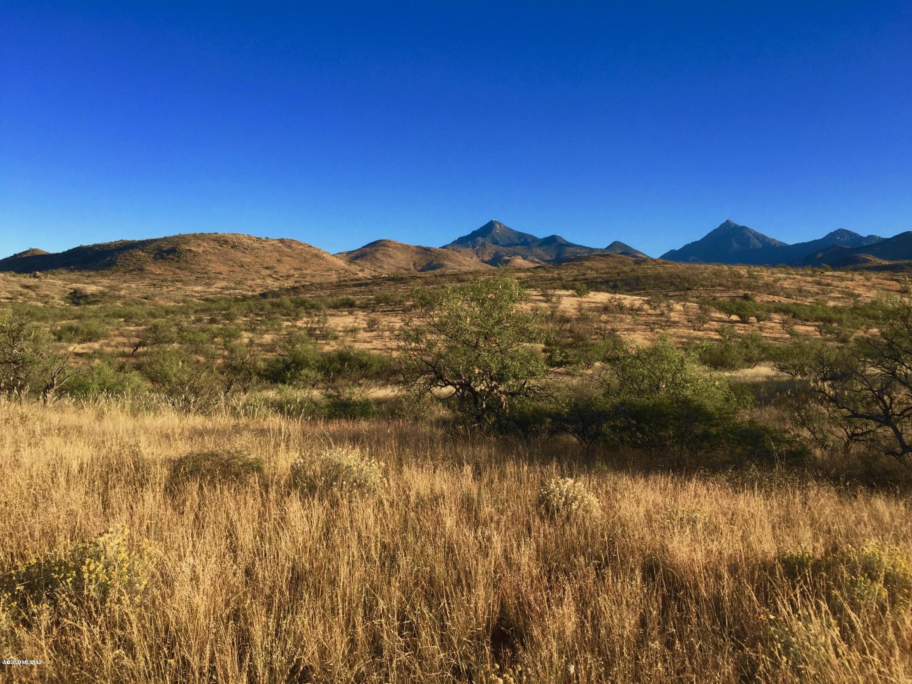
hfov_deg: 61.7
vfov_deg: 48.2
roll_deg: -2.5
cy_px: 342
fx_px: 764
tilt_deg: -0.3
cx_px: 456
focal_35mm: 29
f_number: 2.2
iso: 32
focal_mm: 4.15
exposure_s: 1/1014
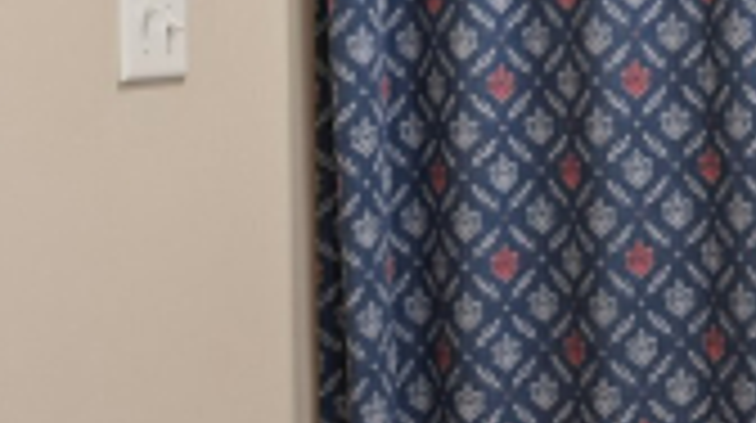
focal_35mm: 75
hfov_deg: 24.1
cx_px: 1030
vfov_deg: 15.8
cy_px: 9
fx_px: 1502
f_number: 8
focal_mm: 16
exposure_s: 1/5
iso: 400
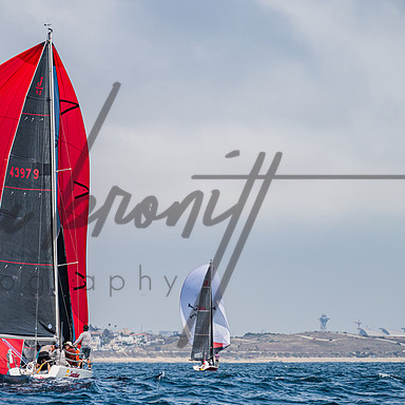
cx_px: 160
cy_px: 190
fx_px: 3825
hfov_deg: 6.1
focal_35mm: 289
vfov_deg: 6.1
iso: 250
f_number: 6.3
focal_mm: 180
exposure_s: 1/1000
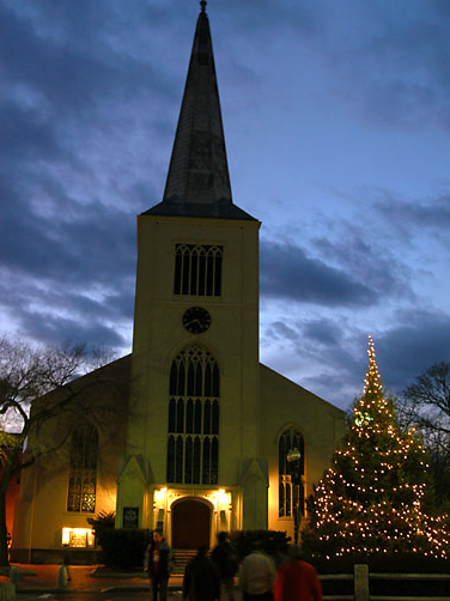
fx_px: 694
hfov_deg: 35.9
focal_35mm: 40
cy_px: 284
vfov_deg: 46.8
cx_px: 229
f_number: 5
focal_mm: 24
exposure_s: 1/3
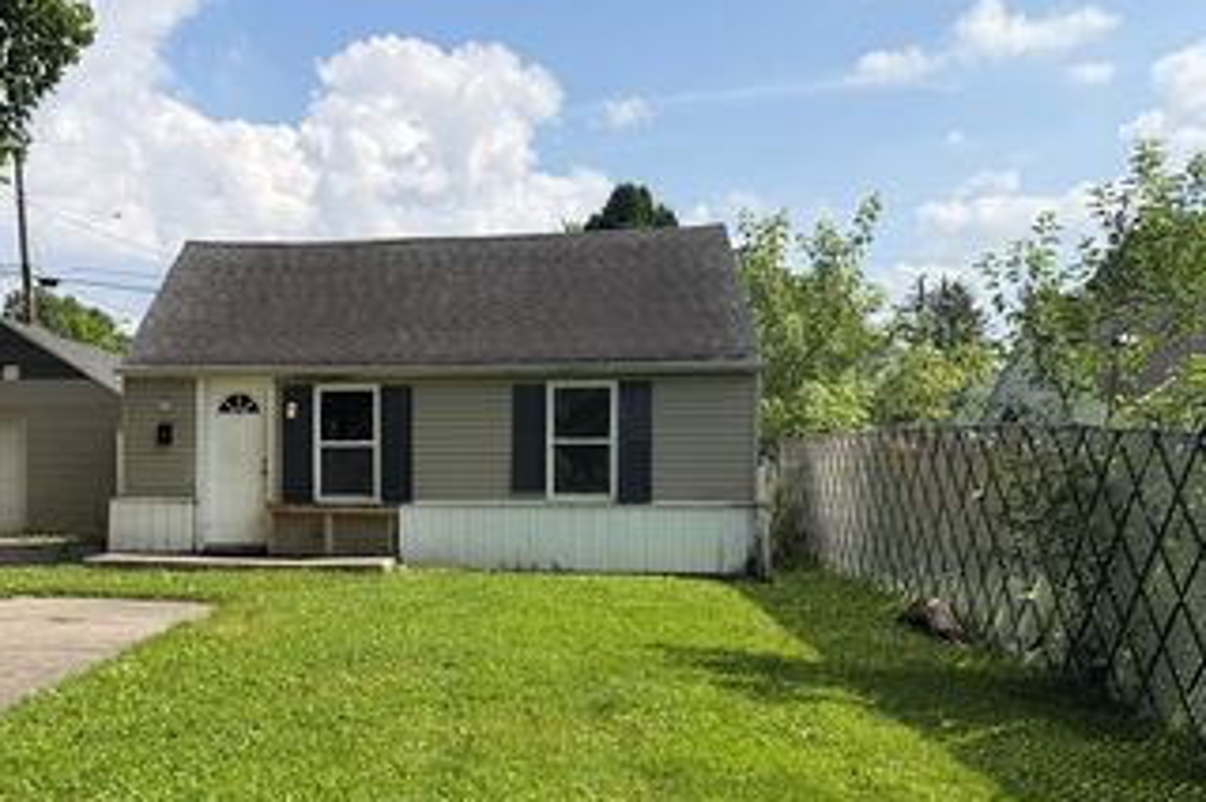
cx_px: 339
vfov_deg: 33.9
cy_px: 521
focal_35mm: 39
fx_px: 1306
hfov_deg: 48.1
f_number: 1.78
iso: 80
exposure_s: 1/3953
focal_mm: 6.76
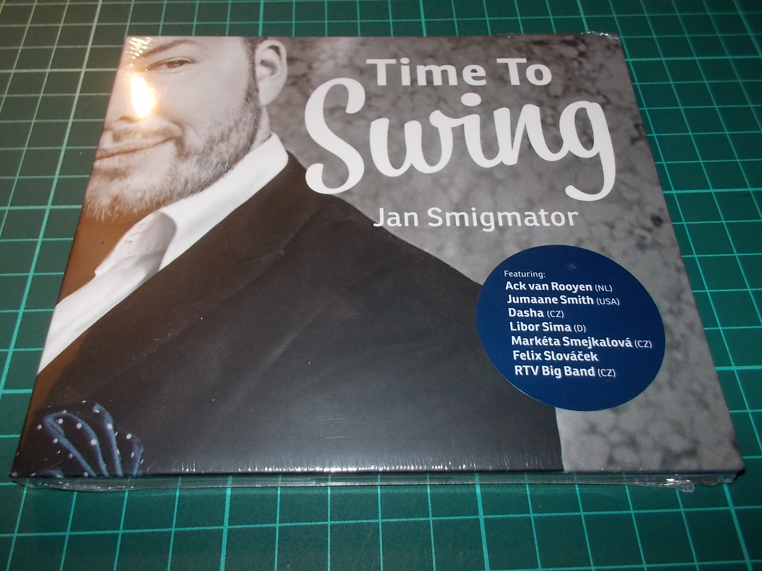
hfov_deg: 60.0
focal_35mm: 30
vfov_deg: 46.8
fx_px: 660
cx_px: 379
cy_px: 276
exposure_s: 1/30
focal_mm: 4.1
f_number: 3.3
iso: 200
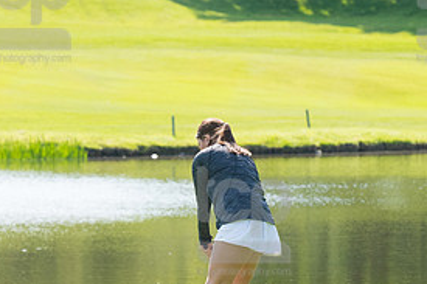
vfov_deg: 2.2
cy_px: 222
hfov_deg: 3.3
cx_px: 244
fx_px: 7503
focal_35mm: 633
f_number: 5.6
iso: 1000
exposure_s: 1/1600
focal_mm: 200
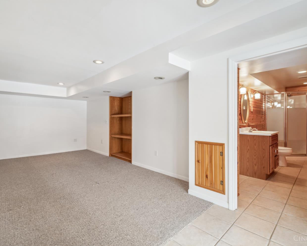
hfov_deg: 89.6
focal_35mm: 17
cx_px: 146
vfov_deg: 77.0
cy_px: 123
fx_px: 154
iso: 200
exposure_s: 1/6
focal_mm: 15
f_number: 9
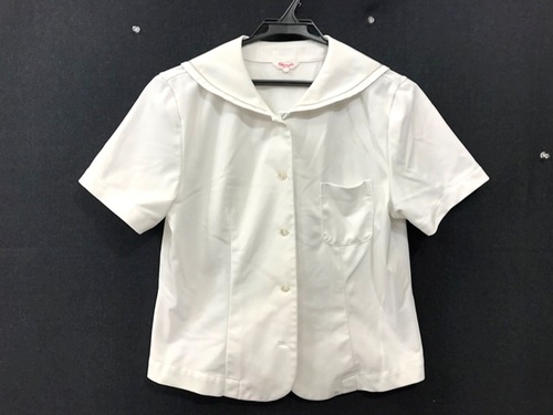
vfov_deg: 49.7
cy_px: 208
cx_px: 276
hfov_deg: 63.4
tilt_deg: -3.0
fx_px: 447
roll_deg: -0.2
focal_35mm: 28
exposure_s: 1/50
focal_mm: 3.99
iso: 25
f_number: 1.8
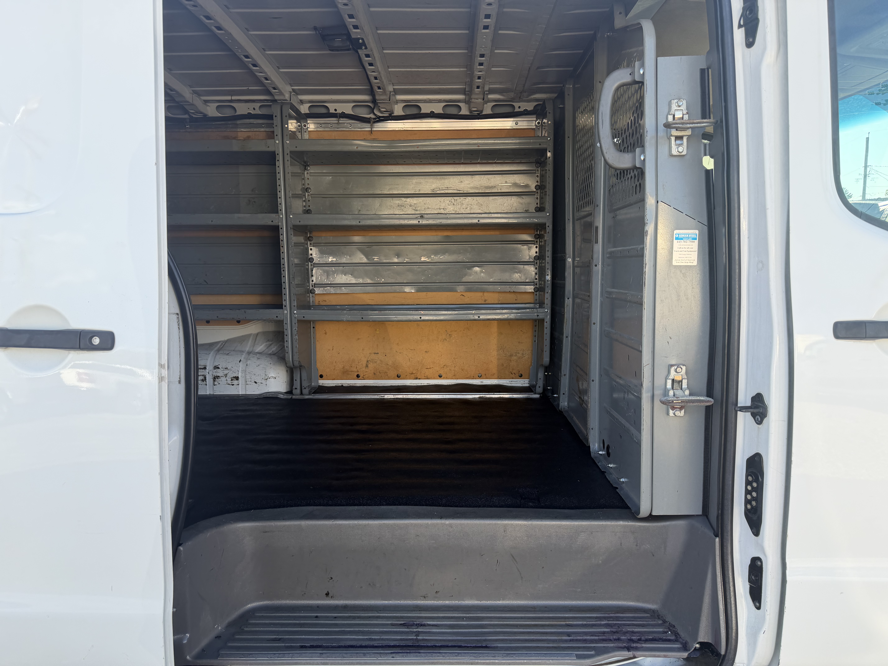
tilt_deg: -5.3
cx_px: 444
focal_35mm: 24
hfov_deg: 71.6
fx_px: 616
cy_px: 333
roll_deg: +1.2
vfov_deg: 56.8
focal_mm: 6.76
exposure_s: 1/521
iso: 80
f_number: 1.78
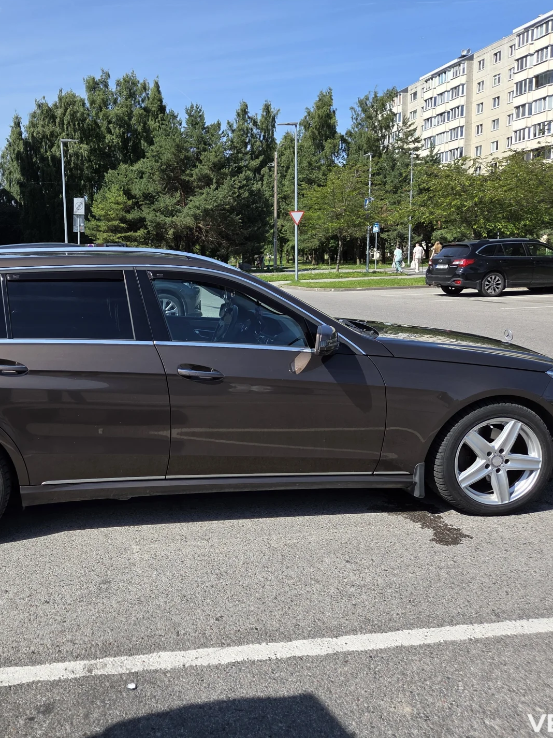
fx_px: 661
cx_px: 125
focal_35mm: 31
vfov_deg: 58.4
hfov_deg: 43.6
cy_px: 366
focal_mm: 5.4
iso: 80
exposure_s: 1/3667
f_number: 1.8
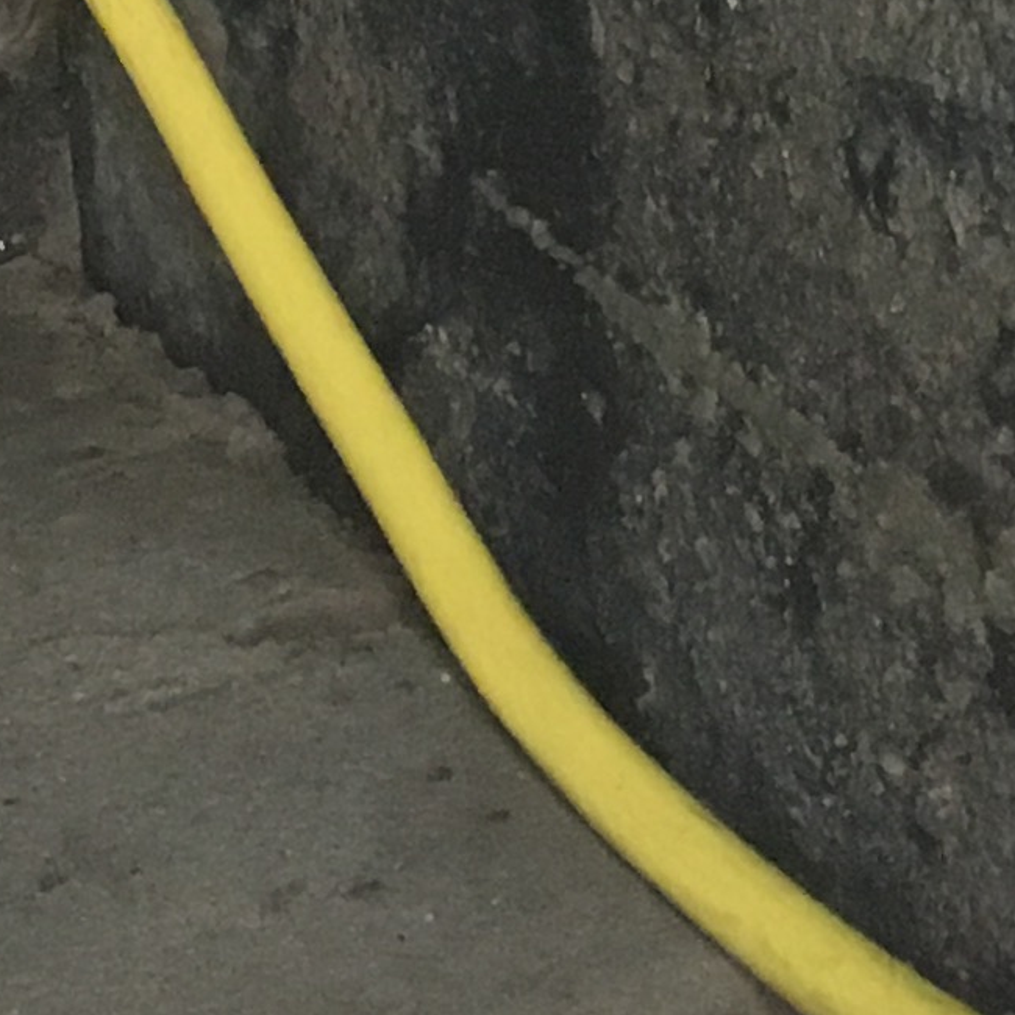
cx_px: 78
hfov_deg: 10.9
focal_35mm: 159
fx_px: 5275
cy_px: -907
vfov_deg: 10.3
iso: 200
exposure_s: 1/25
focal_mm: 4.15
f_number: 2.2
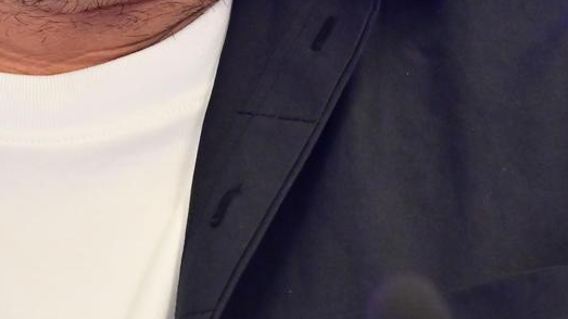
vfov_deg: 1.1
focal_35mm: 1121
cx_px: 58
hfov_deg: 1.9
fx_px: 16881
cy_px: -235
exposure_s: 1/160
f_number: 5.6
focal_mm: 280
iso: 4000
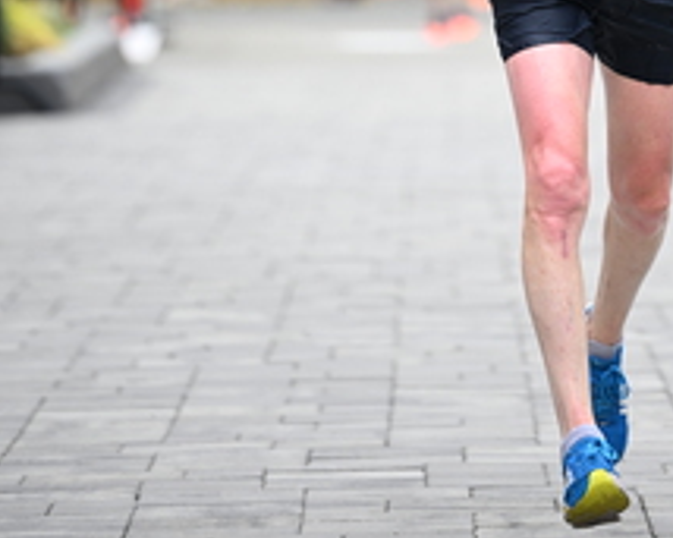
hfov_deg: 4.3
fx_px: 8879
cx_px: 574
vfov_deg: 3.5
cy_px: -258
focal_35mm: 446
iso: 800
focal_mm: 185
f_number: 2.8
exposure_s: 1/2000
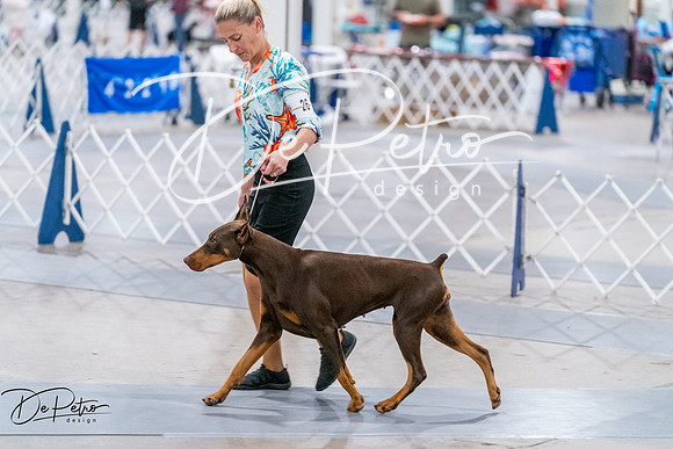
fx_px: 2767
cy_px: 224
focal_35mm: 148
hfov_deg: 13.9
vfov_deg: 9.3
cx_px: 336
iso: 6400
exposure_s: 1/320
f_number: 3.2
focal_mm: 148
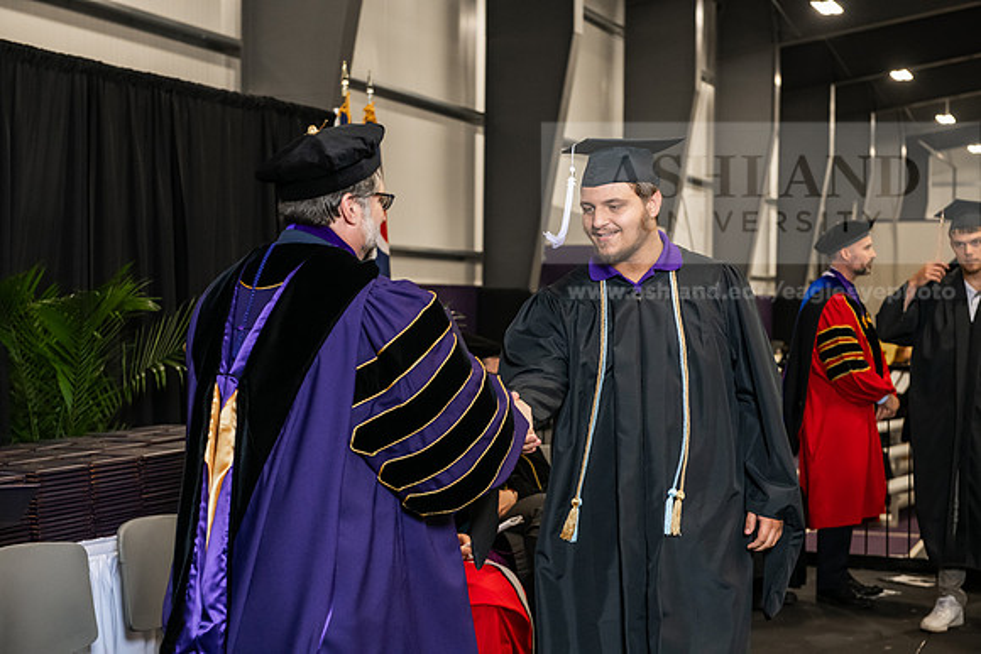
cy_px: 327
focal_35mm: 62
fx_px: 1690
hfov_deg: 32.4
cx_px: 490
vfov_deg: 21.9
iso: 2500
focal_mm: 62
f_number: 5
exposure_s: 1/200
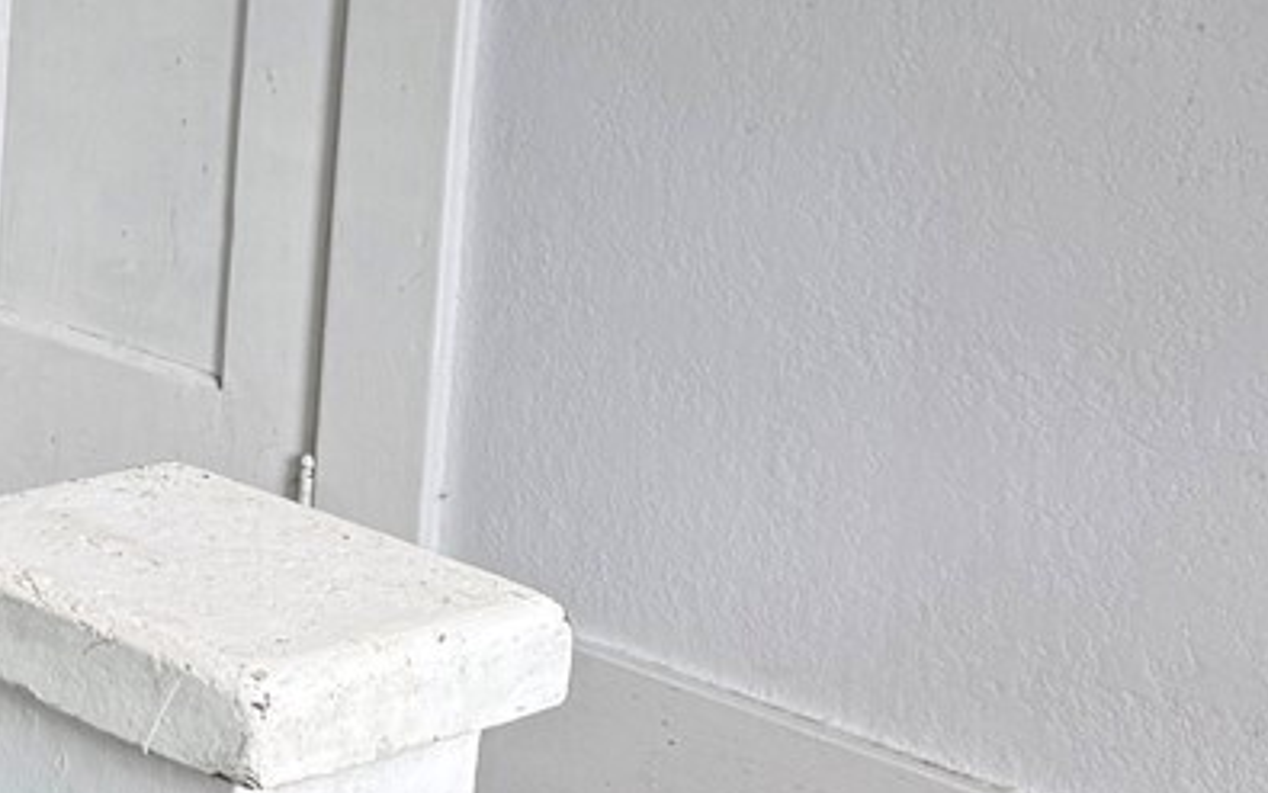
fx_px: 3560
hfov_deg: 17.9
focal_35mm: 103
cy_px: -241
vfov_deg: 12.3
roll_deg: -1.8
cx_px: -674
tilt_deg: -8.1
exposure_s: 1/245
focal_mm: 6.76
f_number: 1.78
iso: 100
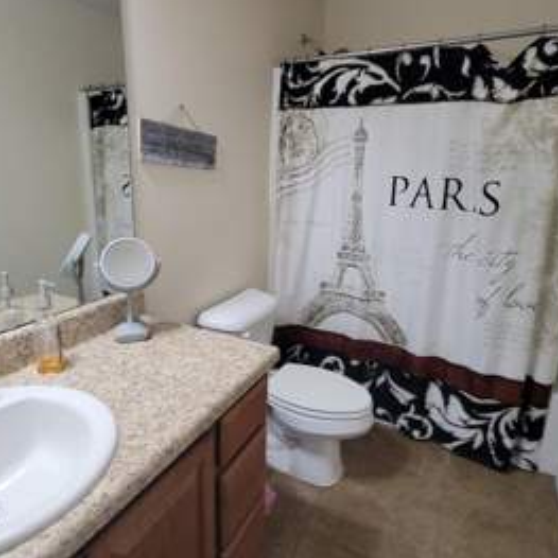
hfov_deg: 71.9
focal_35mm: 21
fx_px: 383
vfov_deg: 72.1
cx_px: 246
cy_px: 263
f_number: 2.2
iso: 400
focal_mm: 2.2
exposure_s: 1/60
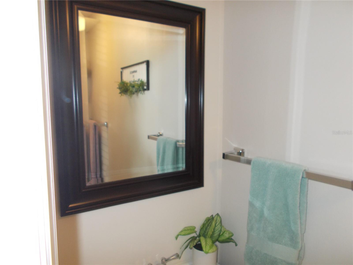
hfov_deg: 67.3
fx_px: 265
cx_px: 176
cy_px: 132
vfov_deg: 53.1
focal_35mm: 26
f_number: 3.2
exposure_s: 1/25
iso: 200
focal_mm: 4.6
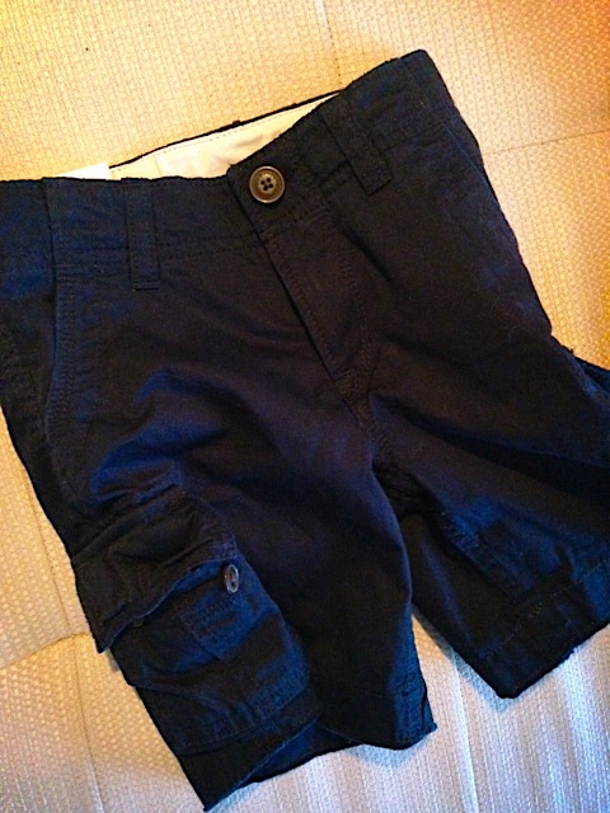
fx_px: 775
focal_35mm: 33
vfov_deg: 55.4
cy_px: 406
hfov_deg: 42.9
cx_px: 305
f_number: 2.4
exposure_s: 1/15
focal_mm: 4.13
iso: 800
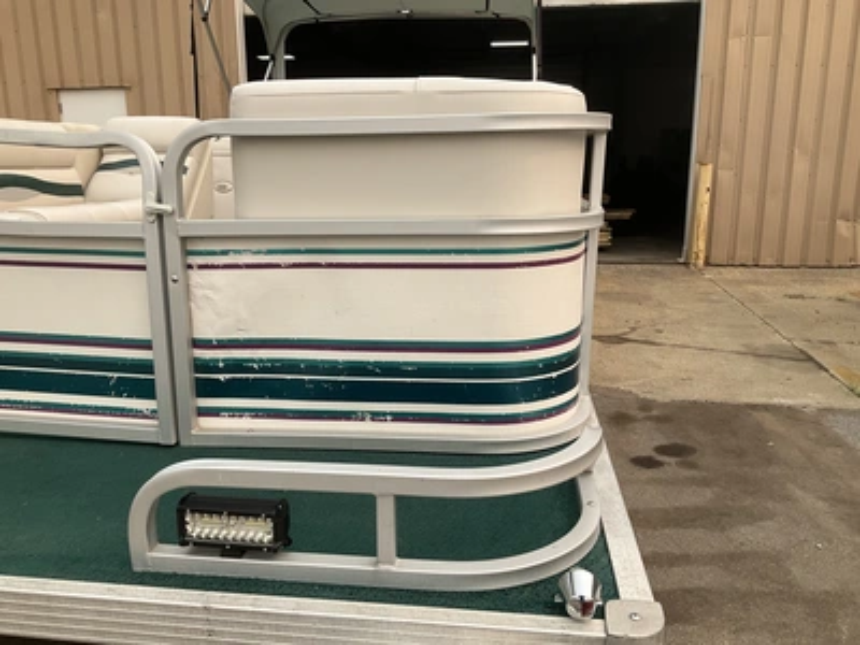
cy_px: 322
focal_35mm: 29
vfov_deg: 48.2
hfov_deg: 61.7
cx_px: 430
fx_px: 720
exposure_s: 1/1055
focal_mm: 3
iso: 25
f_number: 1.8
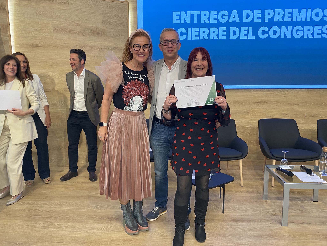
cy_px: 123
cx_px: 164
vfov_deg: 53.1
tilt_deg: -8.7
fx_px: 246
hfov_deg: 67.3
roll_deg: -0.4
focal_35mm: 26
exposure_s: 1/50
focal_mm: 4.25
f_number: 1.8
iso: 80
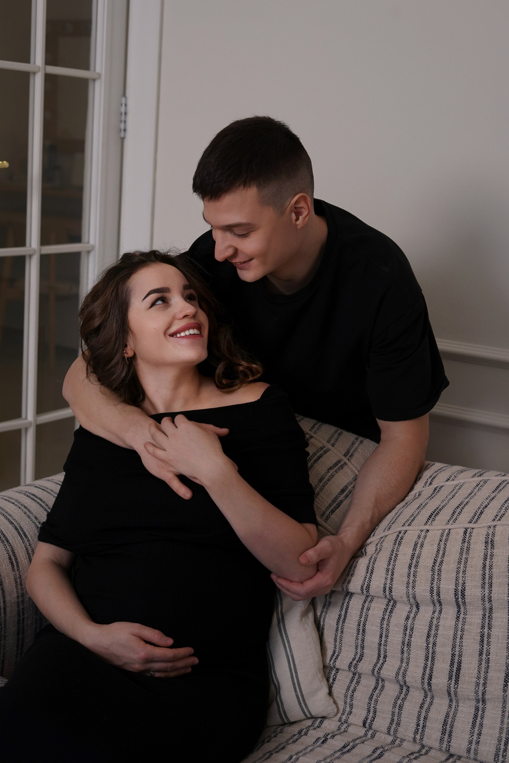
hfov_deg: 27.0
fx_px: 1060
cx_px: 254
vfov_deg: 39.6
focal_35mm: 50
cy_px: 382
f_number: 4
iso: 640
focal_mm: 50
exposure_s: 1/200
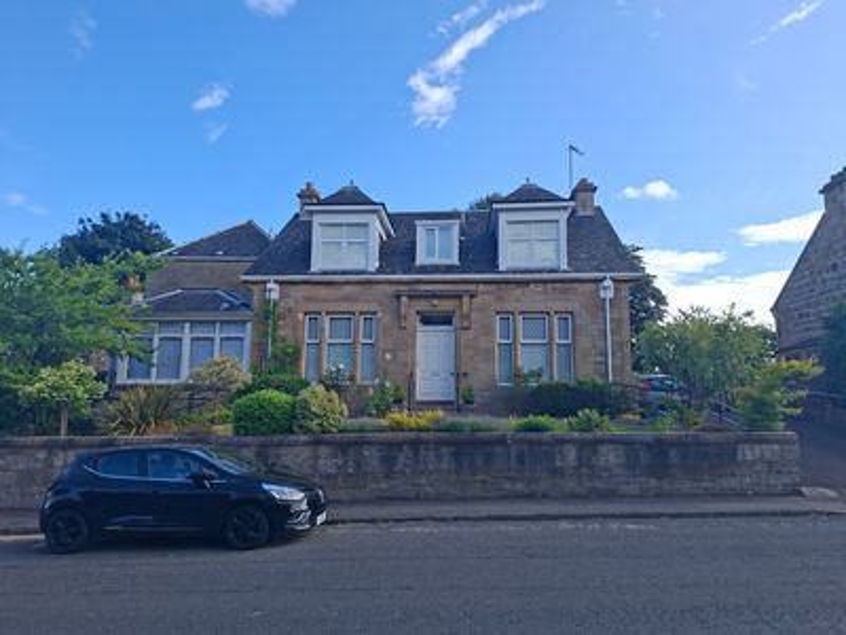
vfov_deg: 58.9
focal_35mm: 23
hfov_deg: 73.9
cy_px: 318
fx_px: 562
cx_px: 423
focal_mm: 5.54
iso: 50
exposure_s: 1/1585
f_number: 1.8
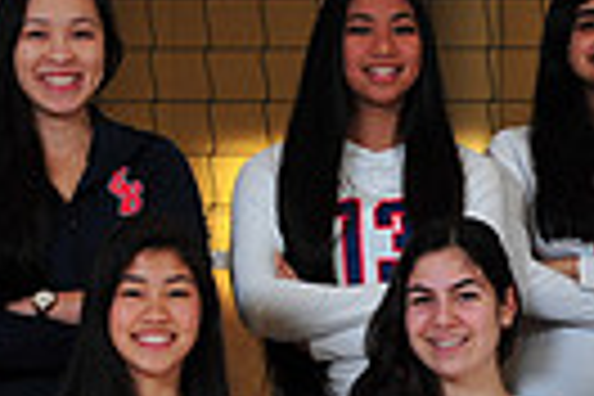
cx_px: 824
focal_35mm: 219
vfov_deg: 6.2
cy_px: 495
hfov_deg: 9.2
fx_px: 3613
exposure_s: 1/125
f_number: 5.6
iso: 400
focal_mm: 50
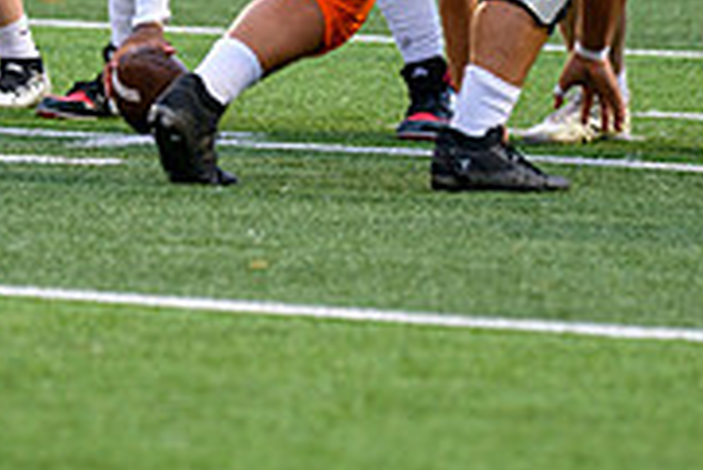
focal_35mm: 769
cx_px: 198
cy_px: -196
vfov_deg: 1.8
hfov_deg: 2.7
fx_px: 15028
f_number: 2.8
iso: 450
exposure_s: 1/500
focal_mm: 240
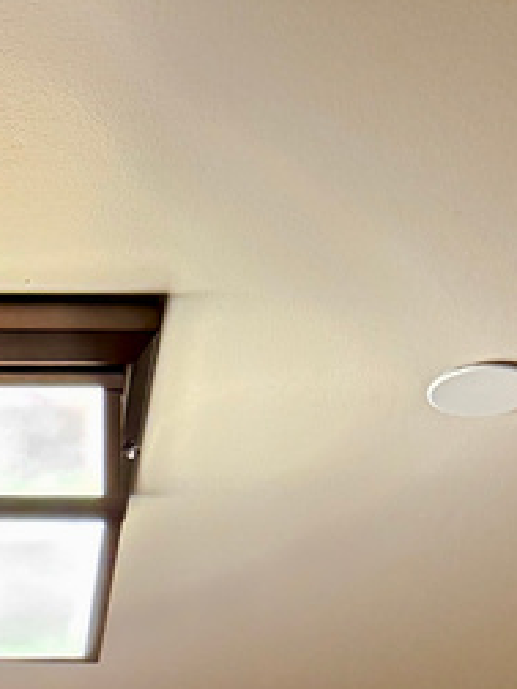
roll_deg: -0.1
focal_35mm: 146
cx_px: 25
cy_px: 1610
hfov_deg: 10.1
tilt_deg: +2.4
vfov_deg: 11.4
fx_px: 2907
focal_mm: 6.76
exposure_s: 1/60
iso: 400
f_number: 1.78
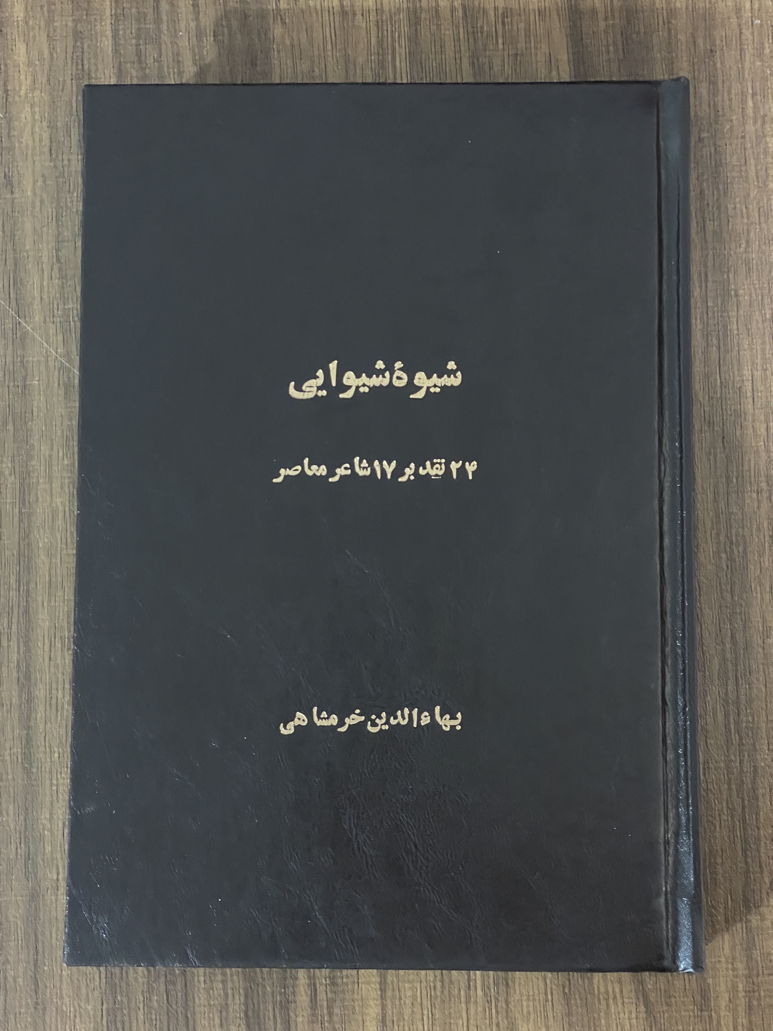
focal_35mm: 52
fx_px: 1548
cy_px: 516
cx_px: 386
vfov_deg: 36.8
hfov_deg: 28.0
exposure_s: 1/30
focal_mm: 6
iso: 1600
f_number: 2
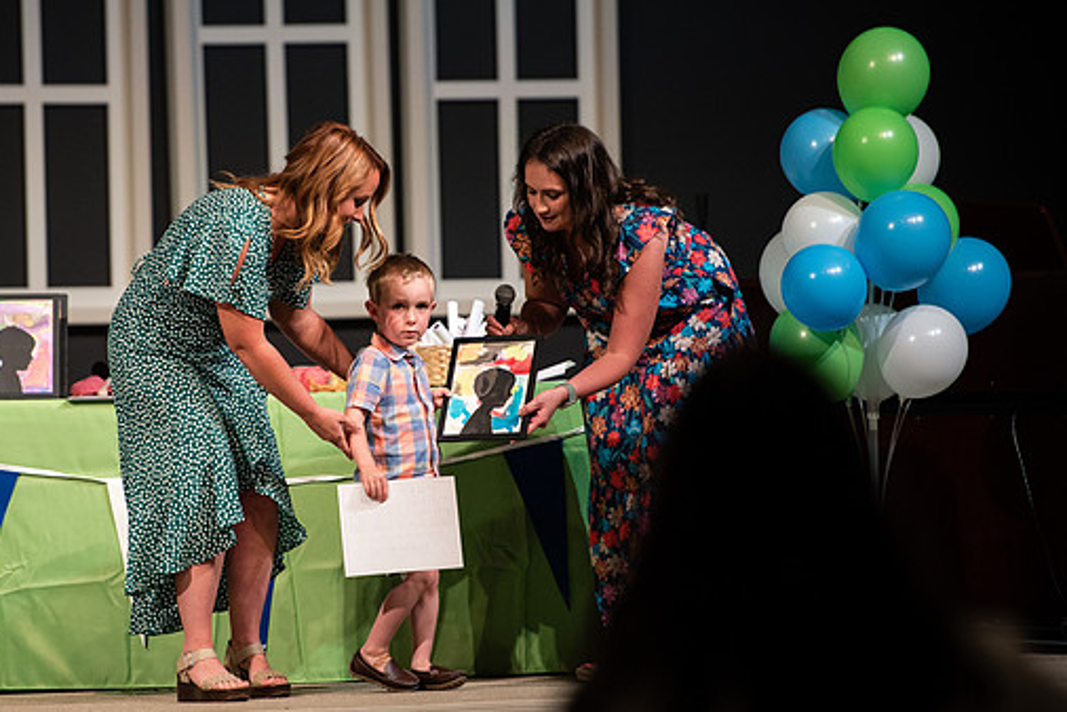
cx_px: 398
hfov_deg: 7.1
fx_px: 8629
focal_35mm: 291
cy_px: 361
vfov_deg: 4.7
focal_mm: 200
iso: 800
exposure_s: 1/250
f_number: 2.8
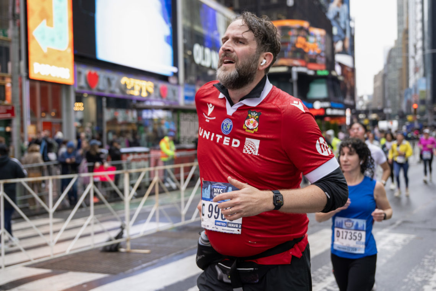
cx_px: 218
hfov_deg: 54.4
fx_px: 424
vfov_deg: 37.9
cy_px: 146
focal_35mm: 35
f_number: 2.8
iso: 500
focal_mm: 35
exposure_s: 1/1000
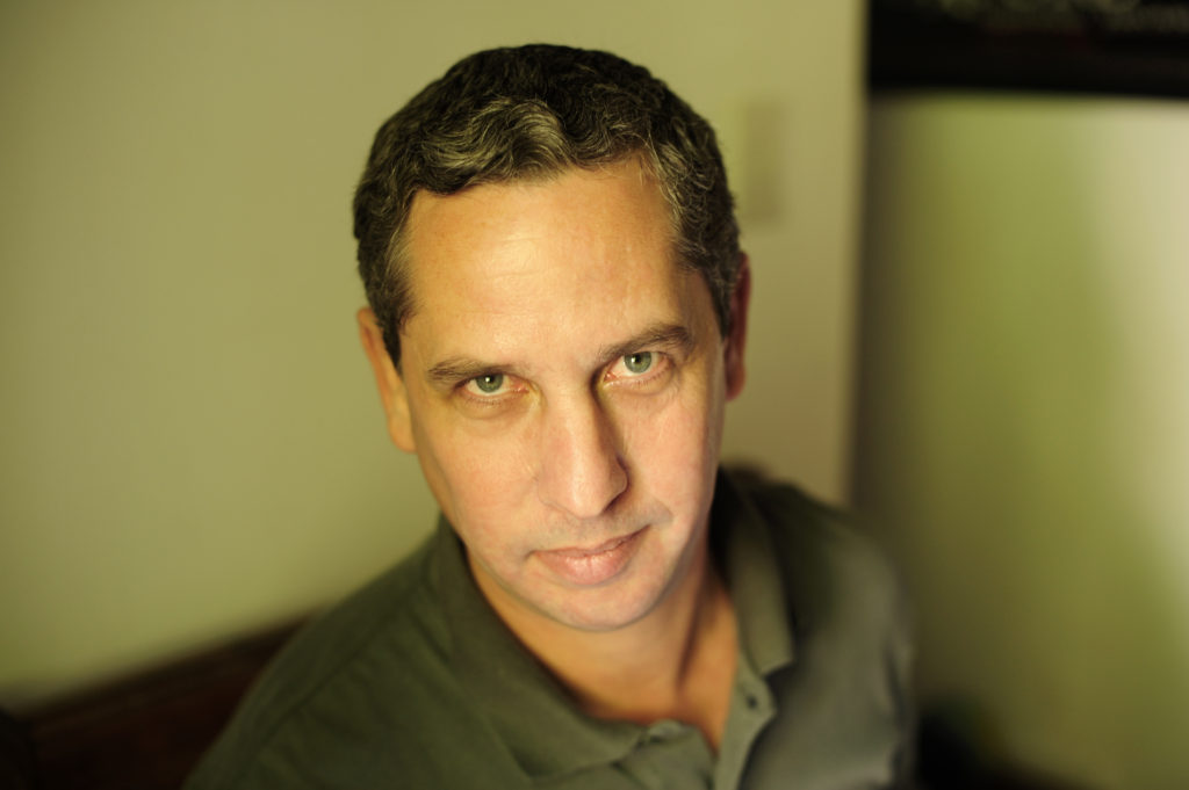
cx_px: 594
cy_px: 395
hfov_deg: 39.6
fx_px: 1650
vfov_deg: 26.9
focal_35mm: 50
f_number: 2.5
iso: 400
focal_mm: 50
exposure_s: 1/60
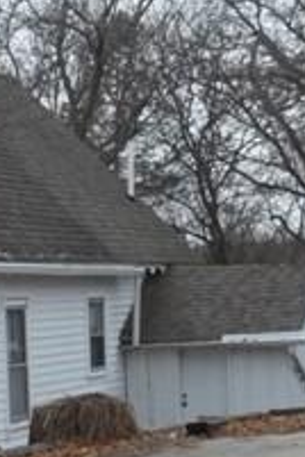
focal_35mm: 131
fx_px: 1665
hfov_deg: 10.2
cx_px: -102
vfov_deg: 15.6
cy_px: 282
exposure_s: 1/200
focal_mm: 5.9
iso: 64
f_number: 3.3
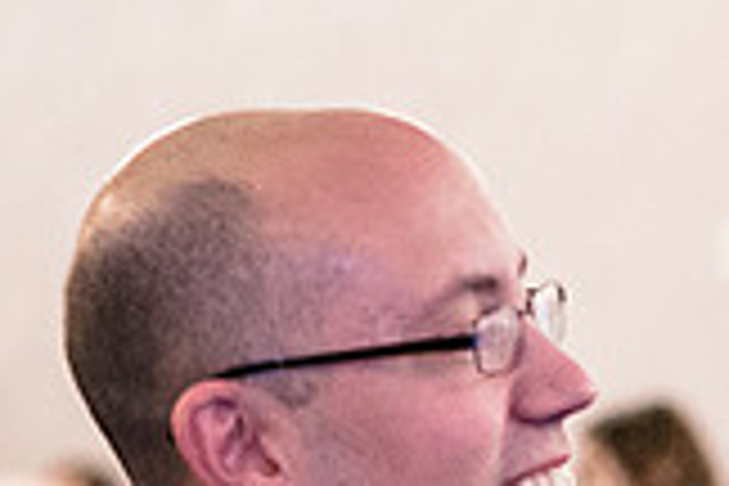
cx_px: 1098
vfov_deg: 3.6
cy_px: 857
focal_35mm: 377
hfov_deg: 5.4
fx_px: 7634
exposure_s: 1/60
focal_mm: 70
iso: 5000
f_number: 2.8
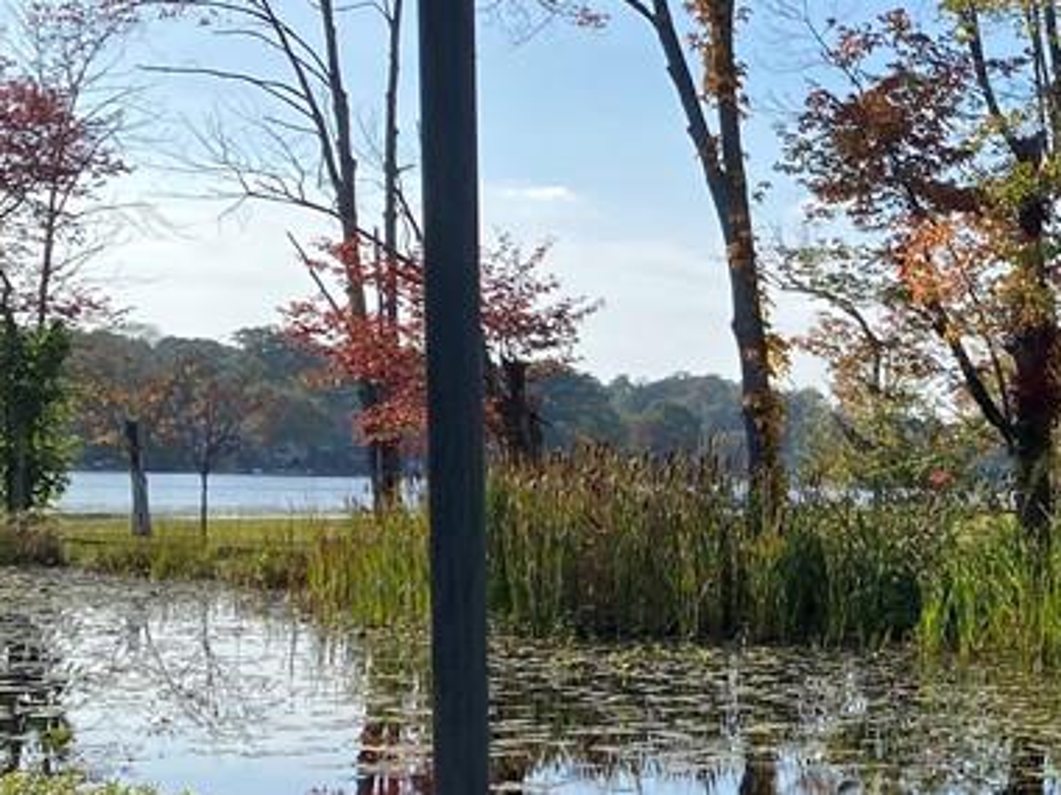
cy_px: 625
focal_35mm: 70
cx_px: 1379
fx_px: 2146
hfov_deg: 24.3
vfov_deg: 20.8
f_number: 1.8
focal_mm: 4.25
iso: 32
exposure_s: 1/1543
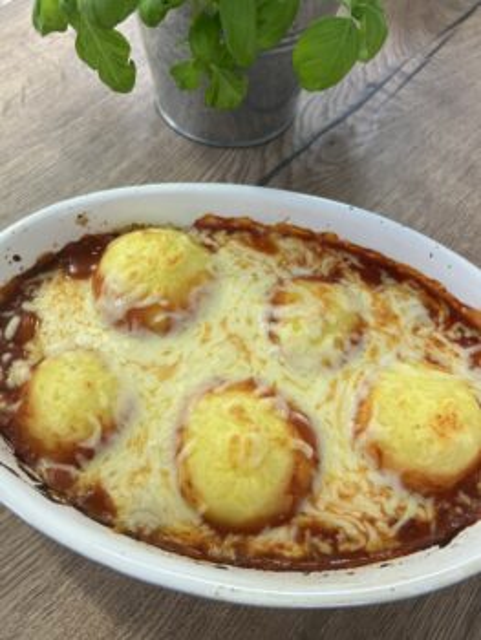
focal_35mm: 26
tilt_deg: -62.9
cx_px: 240
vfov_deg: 67.3
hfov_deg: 53.1
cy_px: 320
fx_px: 481
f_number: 1.5
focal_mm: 5.7
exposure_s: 1/100
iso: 64
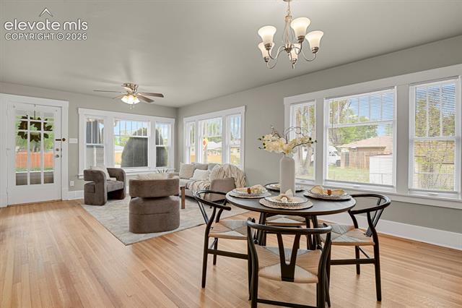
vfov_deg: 70.4
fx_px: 218
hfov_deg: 93.3
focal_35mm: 17
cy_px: 154
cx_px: 231
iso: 250
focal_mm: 17
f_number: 8
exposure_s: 1
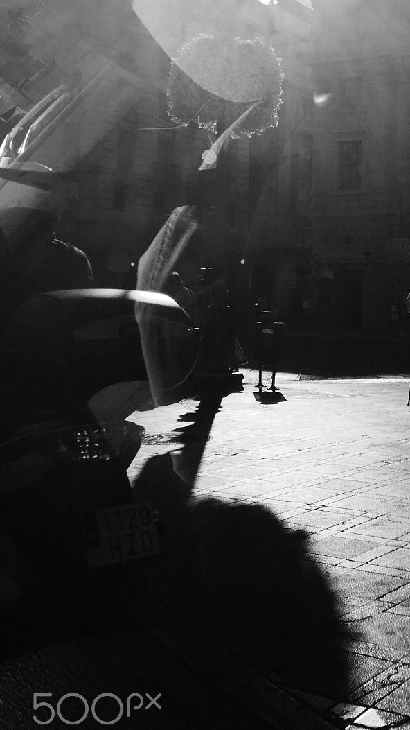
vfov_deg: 42.3
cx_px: 405
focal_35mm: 48
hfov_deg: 23.9
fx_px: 928
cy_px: 245
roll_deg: +0.3
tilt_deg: +1.7
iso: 25
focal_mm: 4.15
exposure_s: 1/311
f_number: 2.2
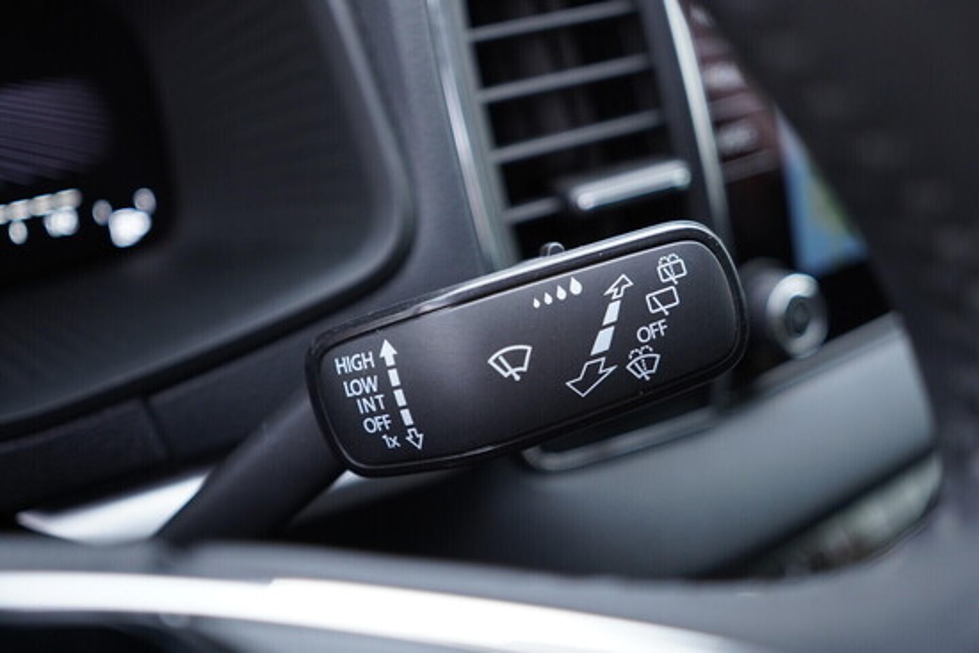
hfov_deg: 53.1
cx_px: 490
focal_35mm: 36
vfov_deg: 36.9
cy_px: 326
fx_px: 979
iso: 400
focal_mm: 24
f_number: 2.8
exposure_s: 1/40
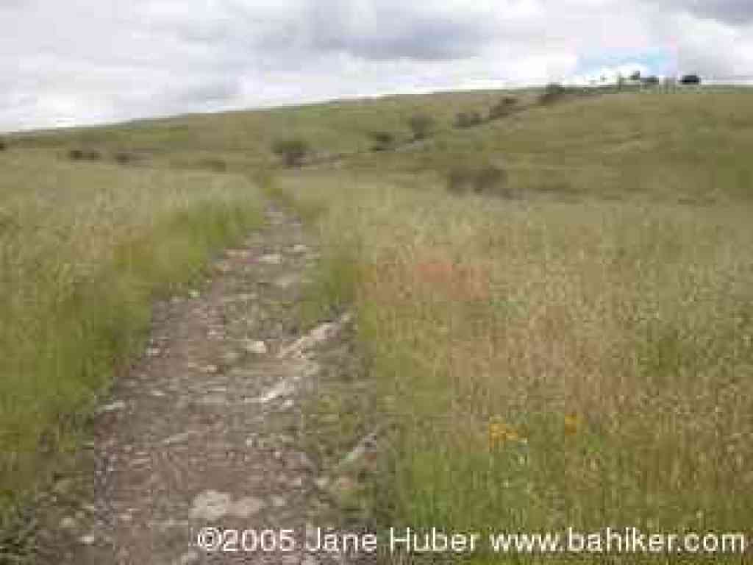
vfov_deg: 41.8
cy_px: 282
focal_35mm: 34
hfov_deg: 54.0
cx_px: 376
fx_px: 740
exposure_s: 1/307
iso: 100
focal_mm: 8.9
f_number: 6.3
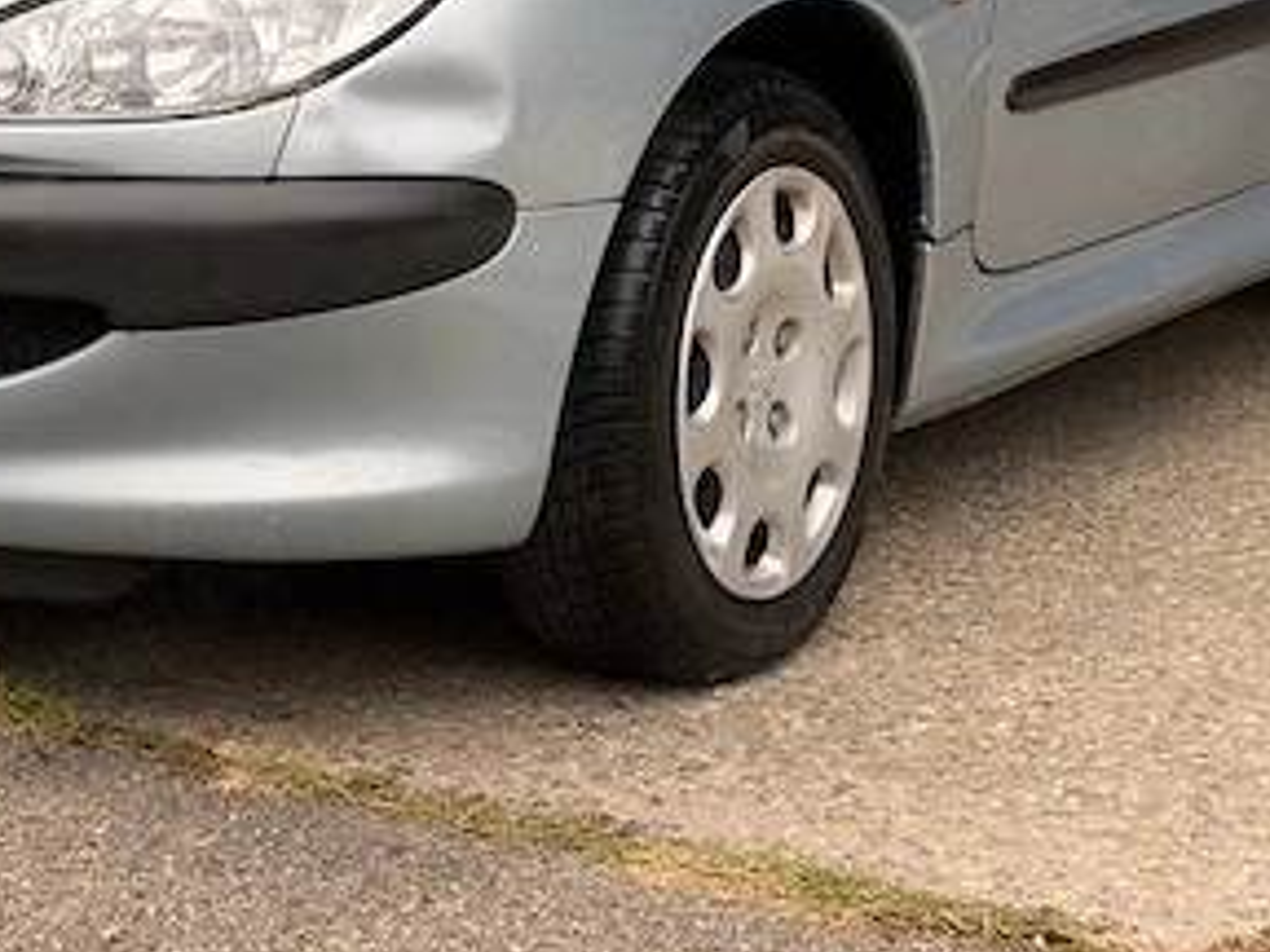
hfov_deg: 19.5
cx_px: 344
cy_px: -22
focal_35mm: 100
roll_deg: -0.8
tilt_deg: -5.2
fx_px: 3669
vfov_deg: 14.5
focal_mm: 6.93
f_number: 1.8
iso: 64
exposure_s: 1/266
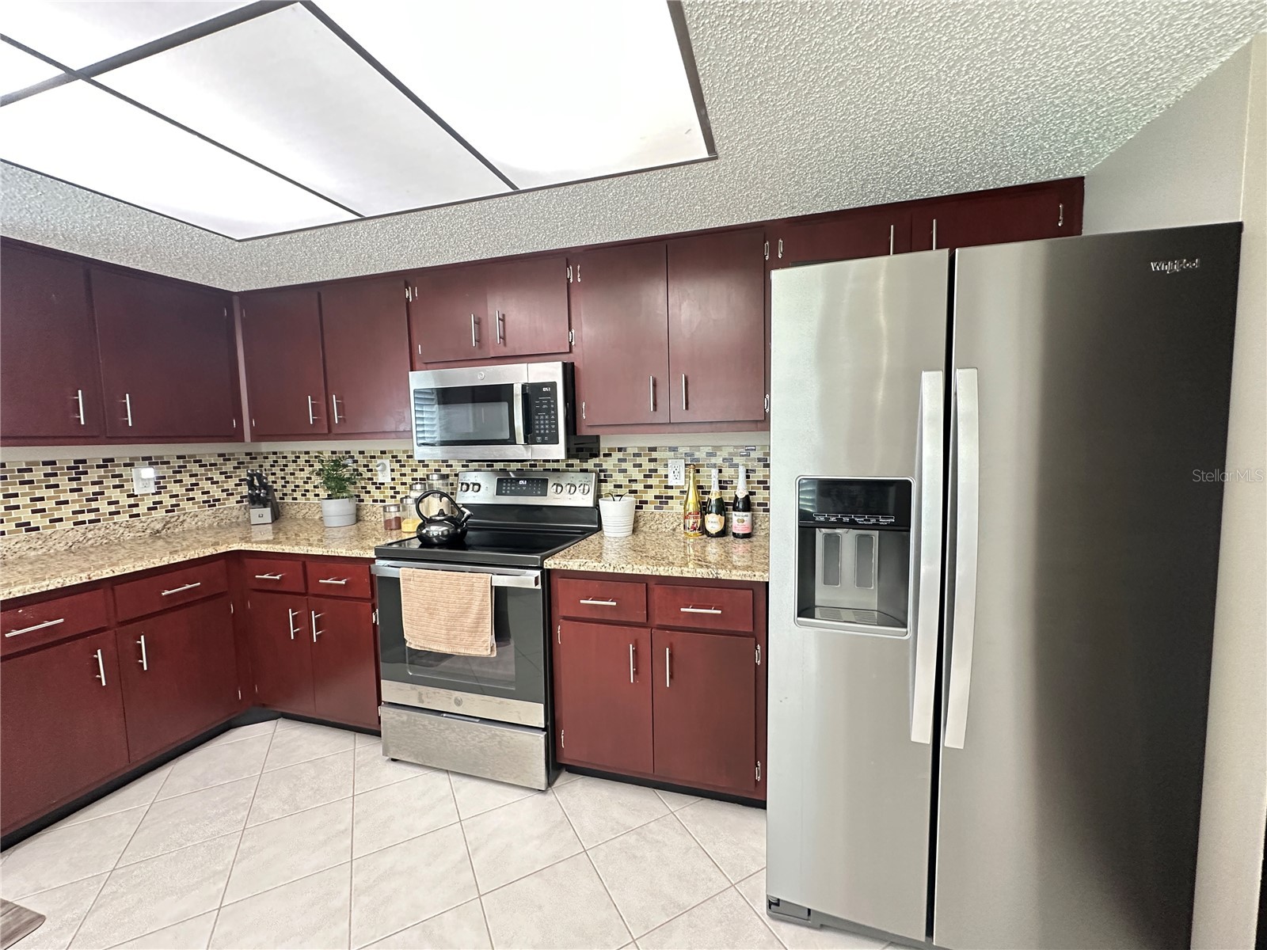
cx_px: 634
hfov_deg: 102.1
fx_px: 512
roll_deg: +0.6
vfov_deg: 85.7
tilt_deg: -4.8
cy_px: 475
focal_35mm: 14
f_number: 2.2
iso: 250
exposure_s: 1/43
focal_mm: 2.22
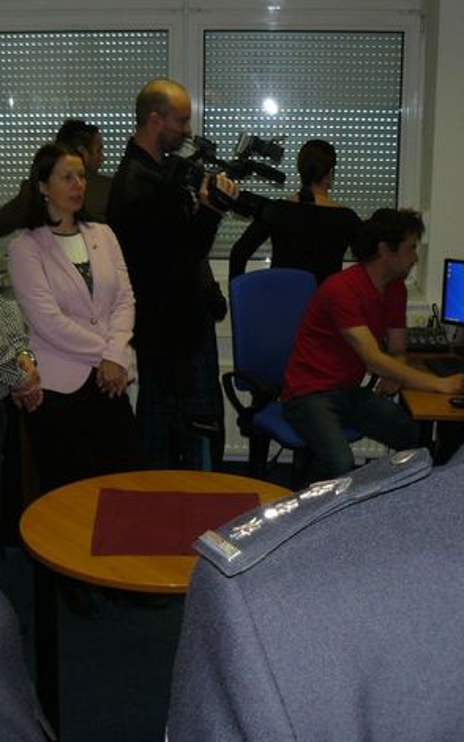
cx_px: 166
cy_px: 376
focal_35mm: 52
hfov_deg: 24.8
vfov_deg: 38.9
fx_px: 1051
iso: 100
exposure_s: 1/30
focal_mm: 6
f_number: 2.8
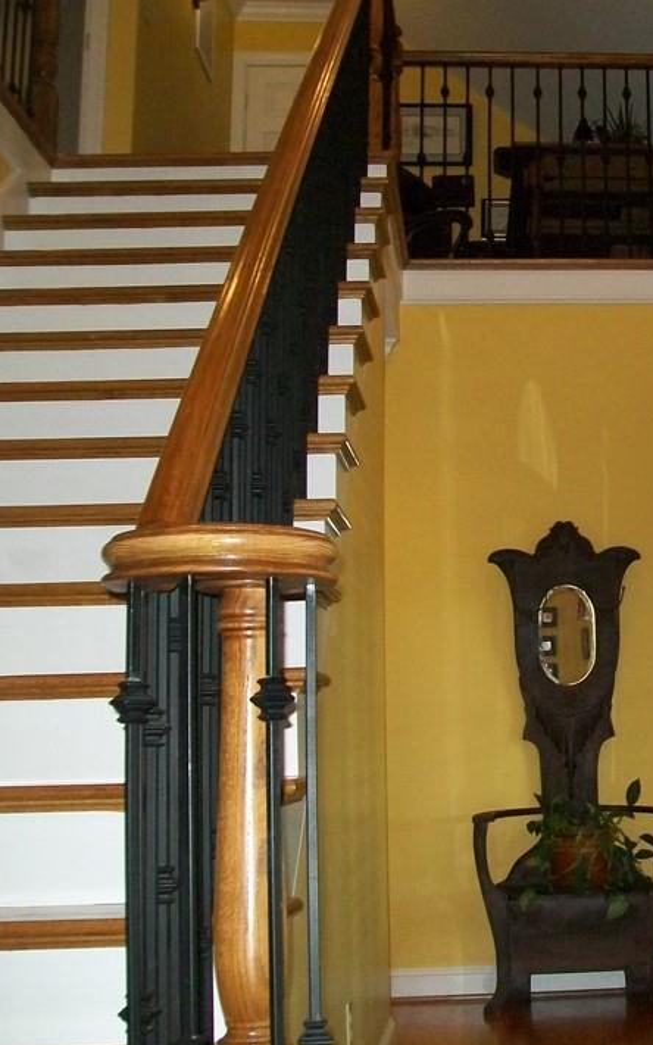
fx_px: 1565
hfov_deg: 22.4
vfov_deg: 36.9
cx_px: 694
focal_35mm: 55
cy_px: 495
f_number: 2.7
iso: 160
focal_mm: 6
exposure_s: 1/60
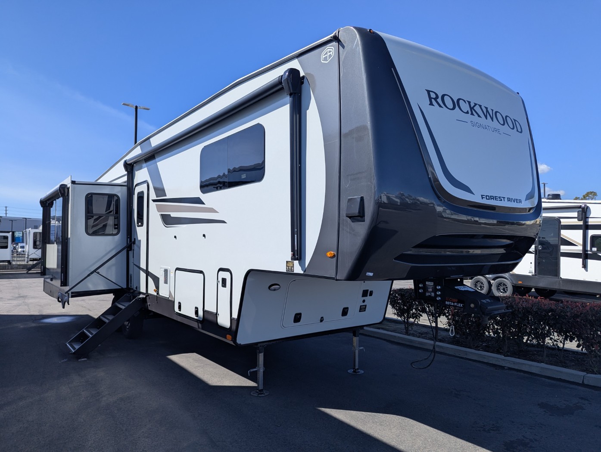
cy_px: 226
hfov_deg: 71.5
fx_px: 417
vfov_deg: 56.9
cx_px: 300
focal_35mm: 24
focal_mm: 6.81
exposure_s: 1/2096
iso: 45
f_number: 1.85
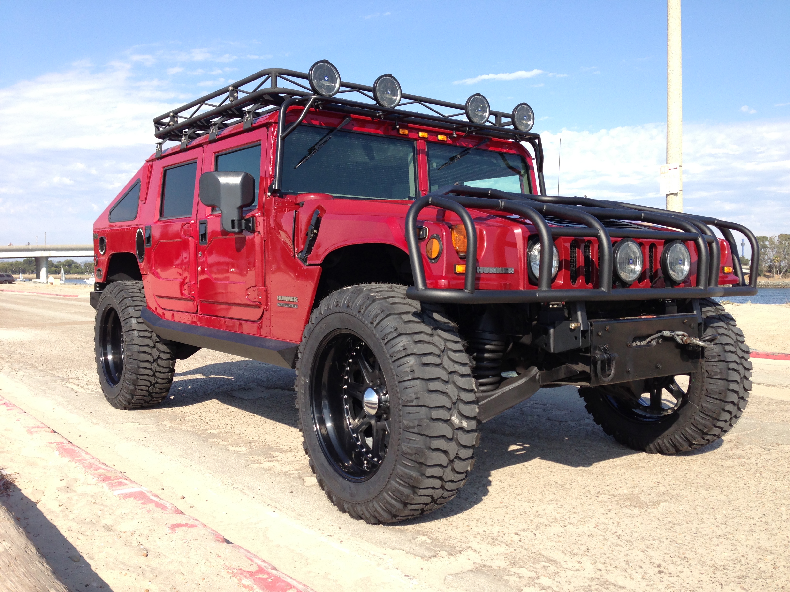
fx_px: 753
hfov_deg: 55.4
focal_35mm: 33
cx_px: 395
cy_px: 296
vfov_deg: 42.9
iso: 50
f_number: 2.4
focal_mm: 4.13
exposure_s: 1/847
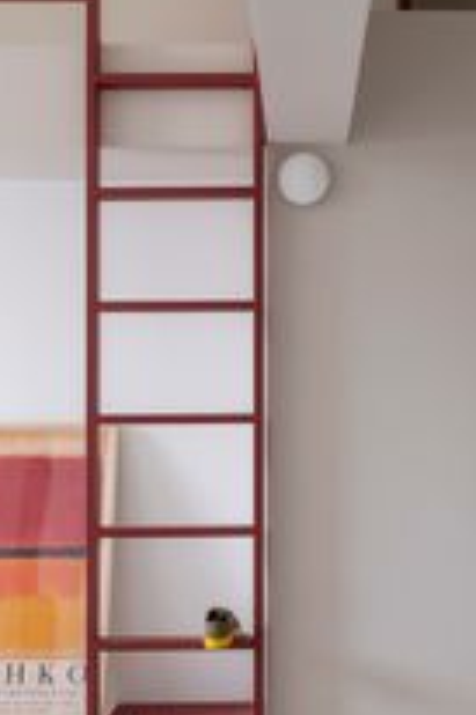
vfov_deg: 46.3
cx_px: 314
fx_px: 834
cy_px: 316
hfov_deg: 31.6
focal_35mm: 42
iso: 100
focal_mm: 20
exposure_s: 2
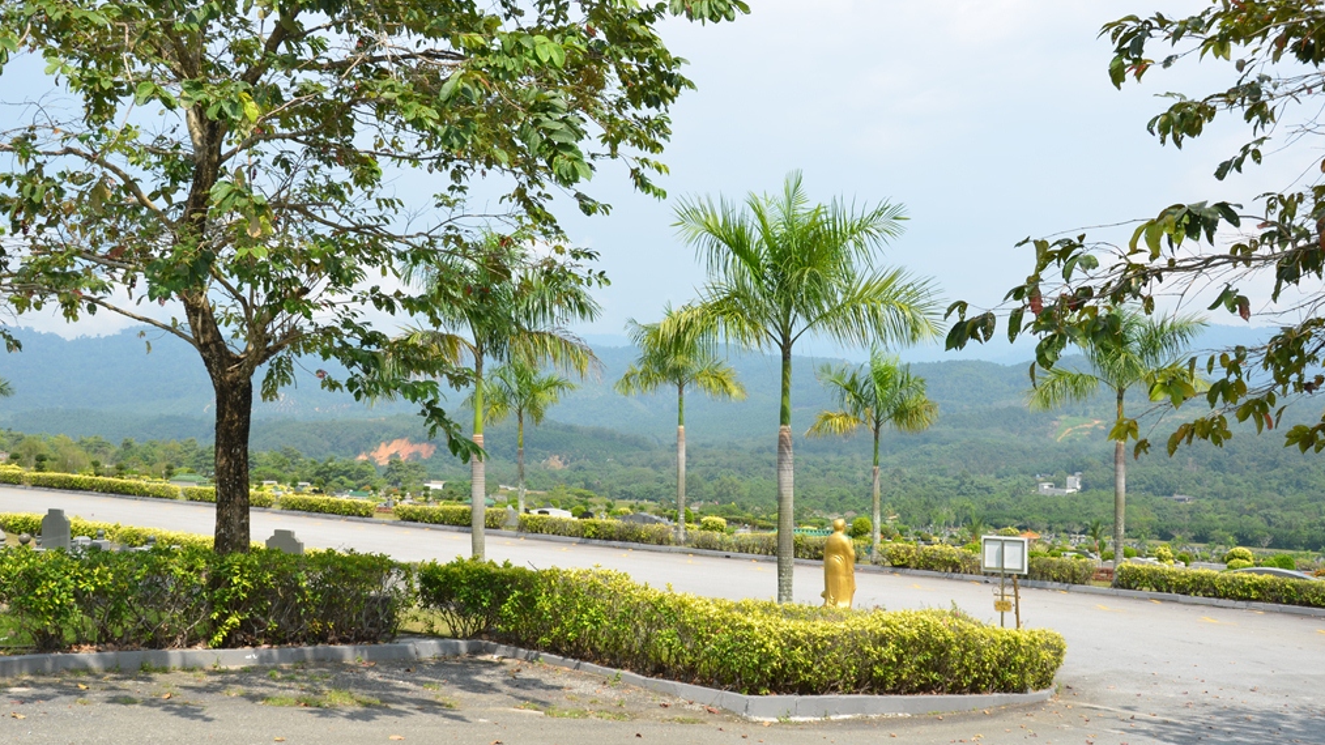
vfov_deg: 31.2
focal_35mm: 38
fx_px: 1335
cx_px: 664
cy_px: 409
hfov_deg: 52.8
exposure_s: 1/250
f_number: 8
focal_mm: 24
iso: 110
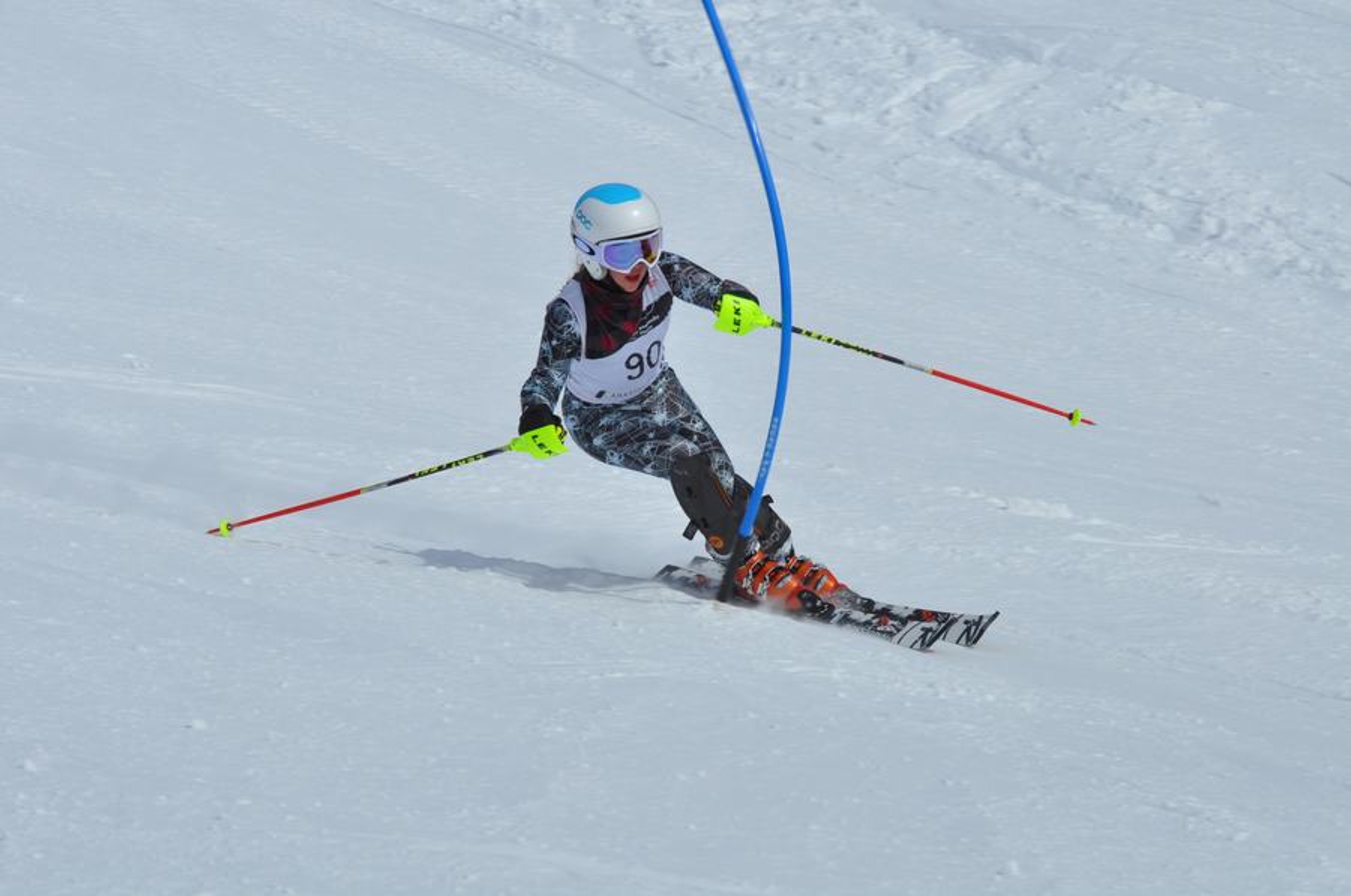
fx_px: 7025
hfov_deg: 11.0
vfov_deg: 7.3
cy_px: 448
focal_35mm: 188
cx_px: 676
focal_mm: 125
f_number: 13
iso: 200
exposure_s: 1/640
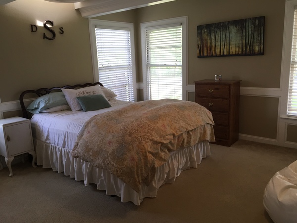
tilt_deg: -13.7
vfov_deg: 48.2
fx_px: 249
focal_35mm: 29
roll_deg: +2.8
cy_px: 112
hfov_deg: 61.7
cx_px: 148
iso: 50
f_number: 2.2
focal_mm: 4.15
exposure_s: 1/100
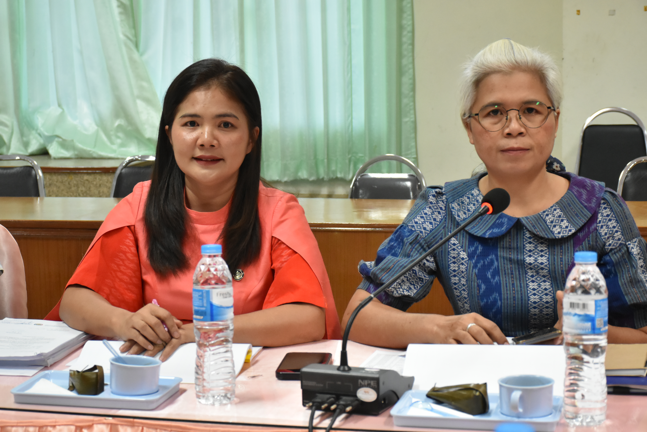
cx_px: 324
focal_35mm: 75
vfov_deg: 18.2
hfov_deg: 27.0
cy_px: 216
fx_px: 1348
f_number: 6.3
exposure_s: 1/160
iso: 3200
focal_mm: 50
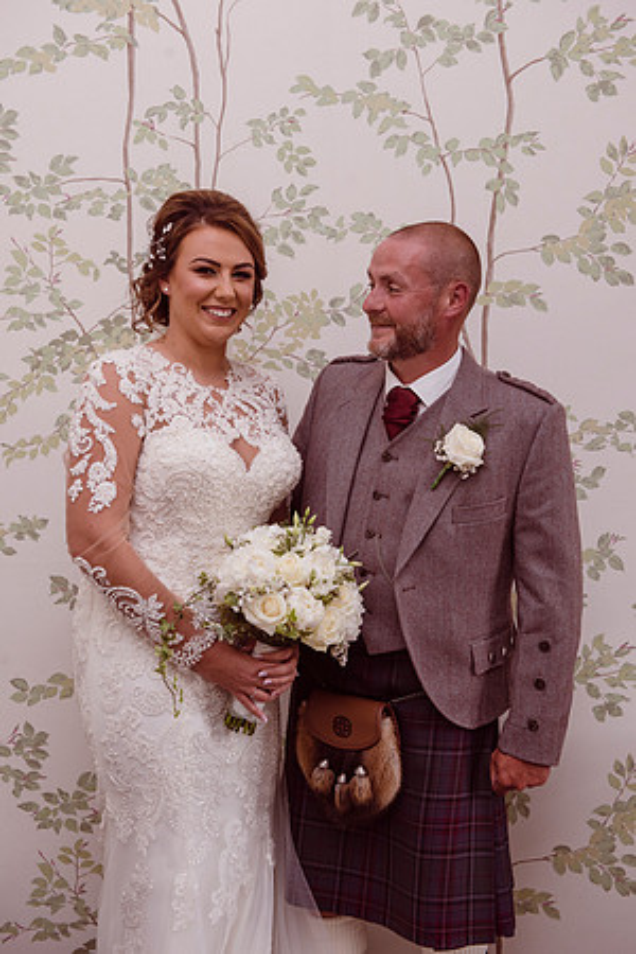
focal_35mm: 50
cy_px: 477
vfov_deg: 39.6
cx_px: 318
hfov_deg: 27.0
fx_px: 1325
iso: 320
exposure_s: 1/60
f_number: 5.6
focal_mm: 50
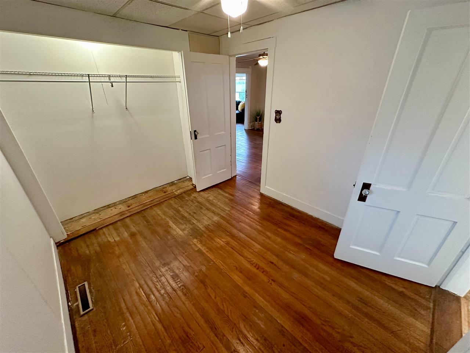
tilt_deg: -25.5
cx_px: 235
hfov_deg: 102.1
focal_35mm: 14
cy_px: 176
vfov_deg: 85.7
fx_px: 190
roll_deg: +0.2
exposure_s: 1/60
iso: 500
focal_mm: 2.22
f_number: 2.2
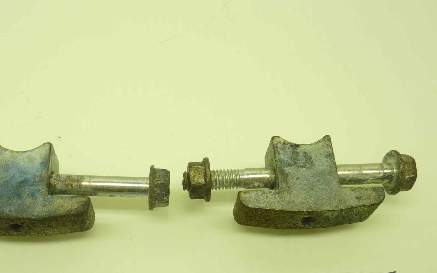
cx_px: 170
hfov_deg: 47.9
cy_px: 227
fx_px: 488
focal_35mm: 41
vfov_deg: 30.3
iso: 80
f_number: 3.3
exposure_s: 1/30
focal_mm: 4.1
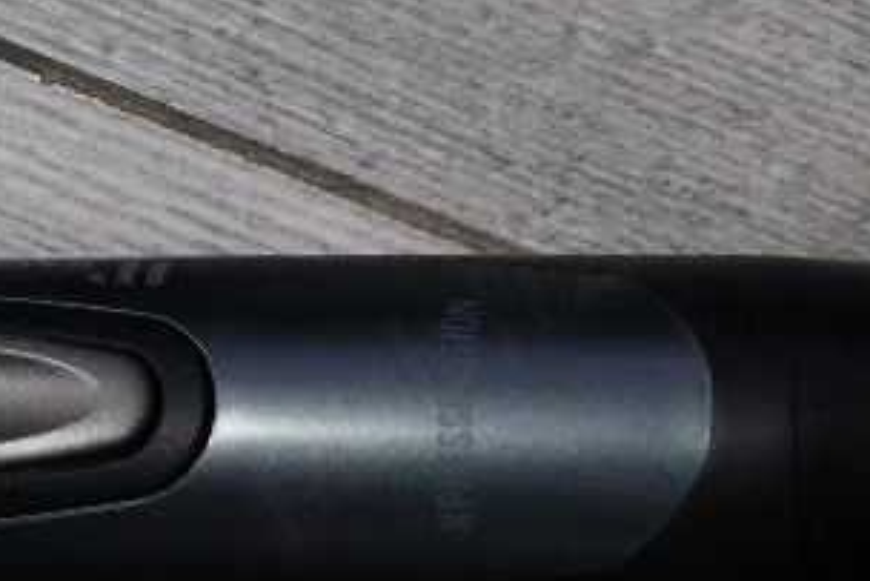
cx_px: -6
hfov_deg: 20.5
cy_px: 313
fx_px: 2321
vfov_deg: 14.3
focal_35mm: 96
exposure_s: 1/33.3
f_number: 1.8
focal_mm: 4.27
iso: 703
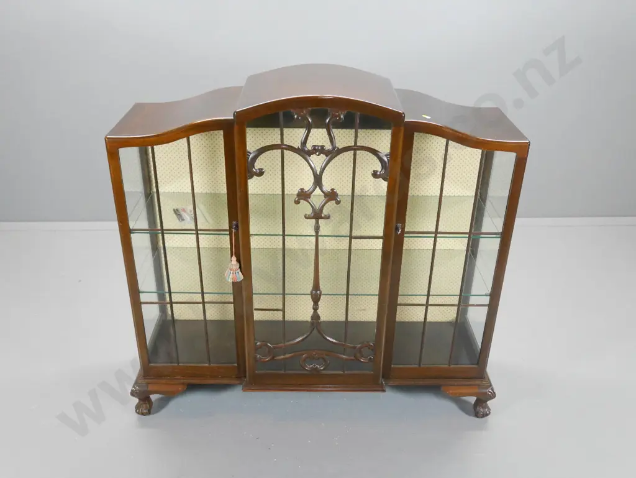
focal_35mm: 32
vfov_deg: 44.2
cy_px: 239
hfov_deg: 56.8
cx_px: 318
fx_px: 588
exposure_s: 1/80
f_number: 4
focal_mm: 16
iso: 3200
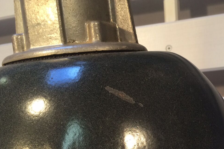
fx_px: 317
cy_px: 134
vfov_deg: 25.6
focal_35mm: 51
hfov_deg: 37.5
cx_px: 180
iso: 40
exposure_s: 1/33
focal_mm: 4.15
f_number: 2.2
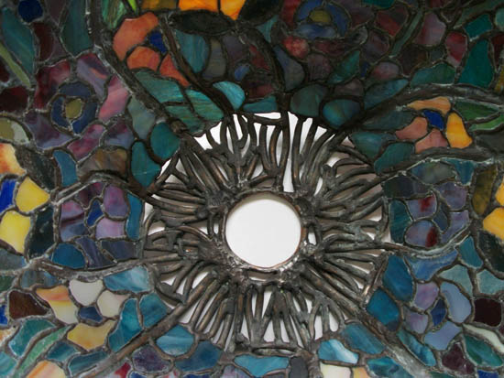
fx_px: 466
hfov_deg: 56.8
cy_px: 189
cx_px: 252
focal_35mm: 32
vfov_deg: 44.2
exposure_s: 1/40
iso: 160
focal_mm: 5.7
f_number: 2.9
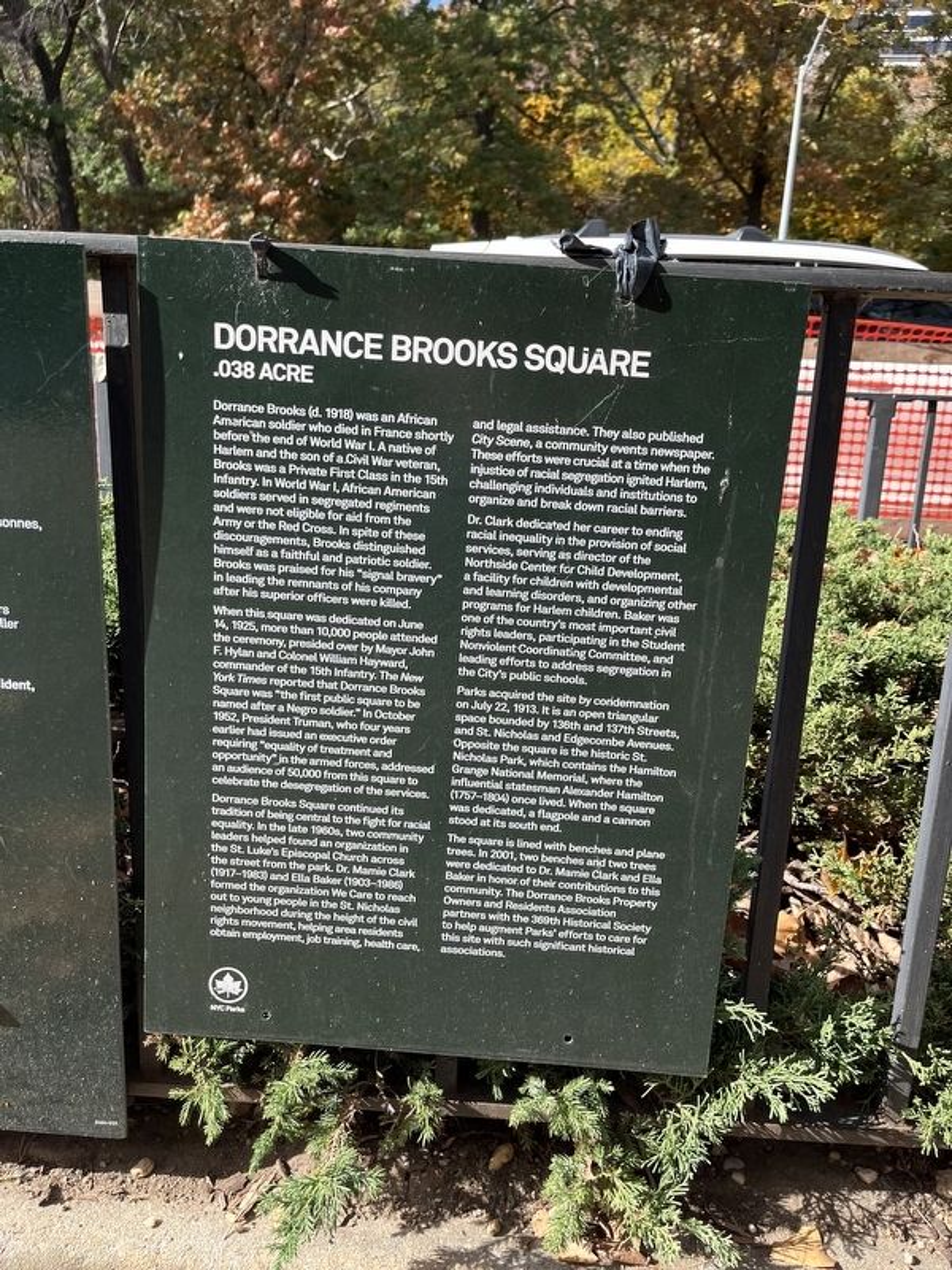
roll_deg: +1.0
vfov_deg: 67.3
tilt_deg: -12.9
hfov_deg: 53.1
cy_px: 635
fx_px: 953
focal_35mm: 26
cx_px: 476
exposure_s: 1/928
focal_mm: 5.1
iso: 50
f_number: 1.6
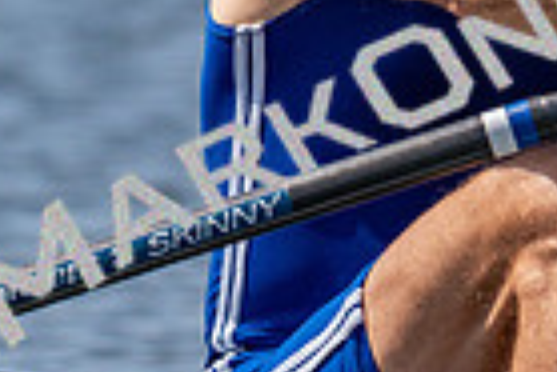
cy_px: -70
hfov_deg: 1.8
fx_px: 17409
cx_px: 525
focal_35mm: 1124
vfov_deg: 1.2
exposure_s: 1/2000
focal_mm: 270
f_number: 5.6
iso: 200
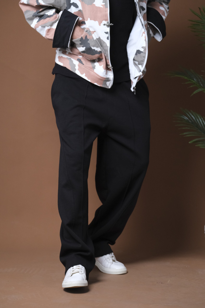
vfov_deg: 19.8
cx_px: 102
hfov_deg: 13.3
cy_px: 154
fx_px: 880
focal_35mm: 103
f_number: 2.8
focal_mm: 68.7
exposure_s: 1/200
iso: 2000
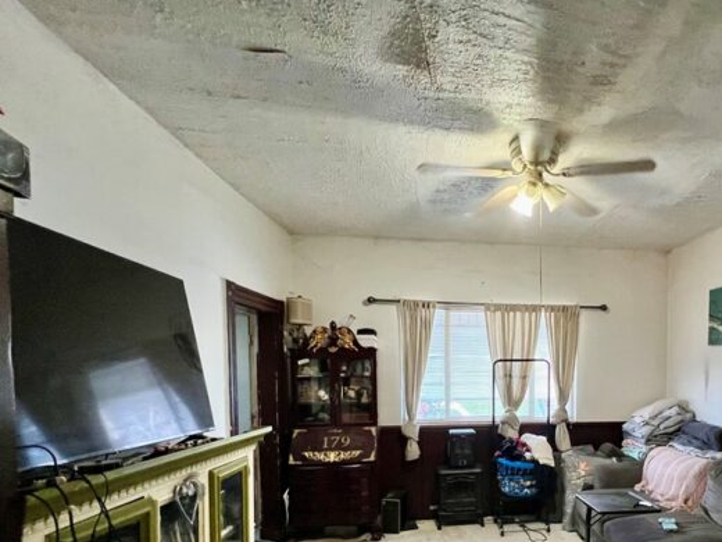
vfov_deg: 62.8
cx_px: 511
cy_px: 396
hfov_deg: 77.6
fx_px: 417
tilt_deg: -3.5
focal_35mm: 20
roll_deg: +0.1
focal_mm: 1.57
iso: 320
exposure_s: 1/60
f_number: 1.8
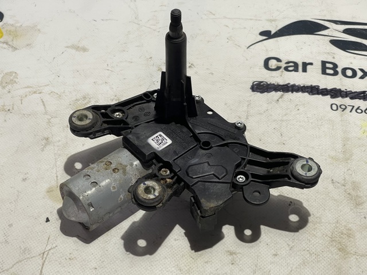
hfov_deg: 30.3
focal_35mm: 64
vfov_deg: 22.9
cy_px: 138
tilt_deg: -48.7
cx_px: 184
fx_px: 678
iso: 125
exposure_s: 1/50
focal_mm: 7.5
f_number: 2.2
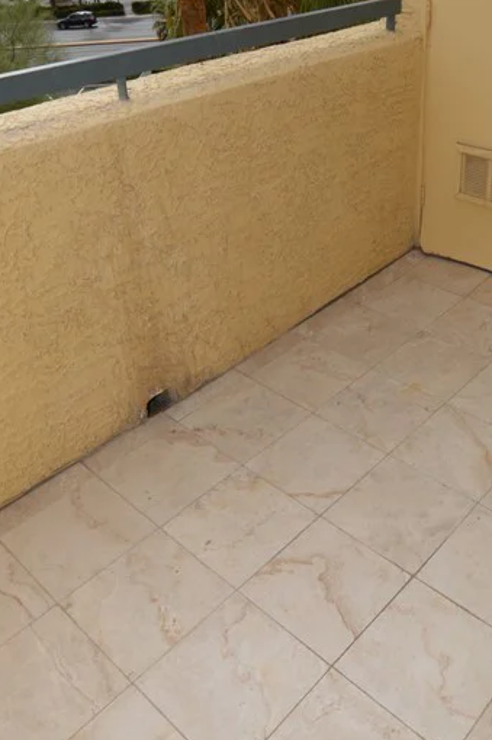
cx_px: 336
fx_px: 657
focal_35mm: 32
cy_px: 295
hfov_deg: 40.4
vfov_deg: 58.3
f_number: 10
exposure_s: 1/200
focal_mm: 10
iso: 100
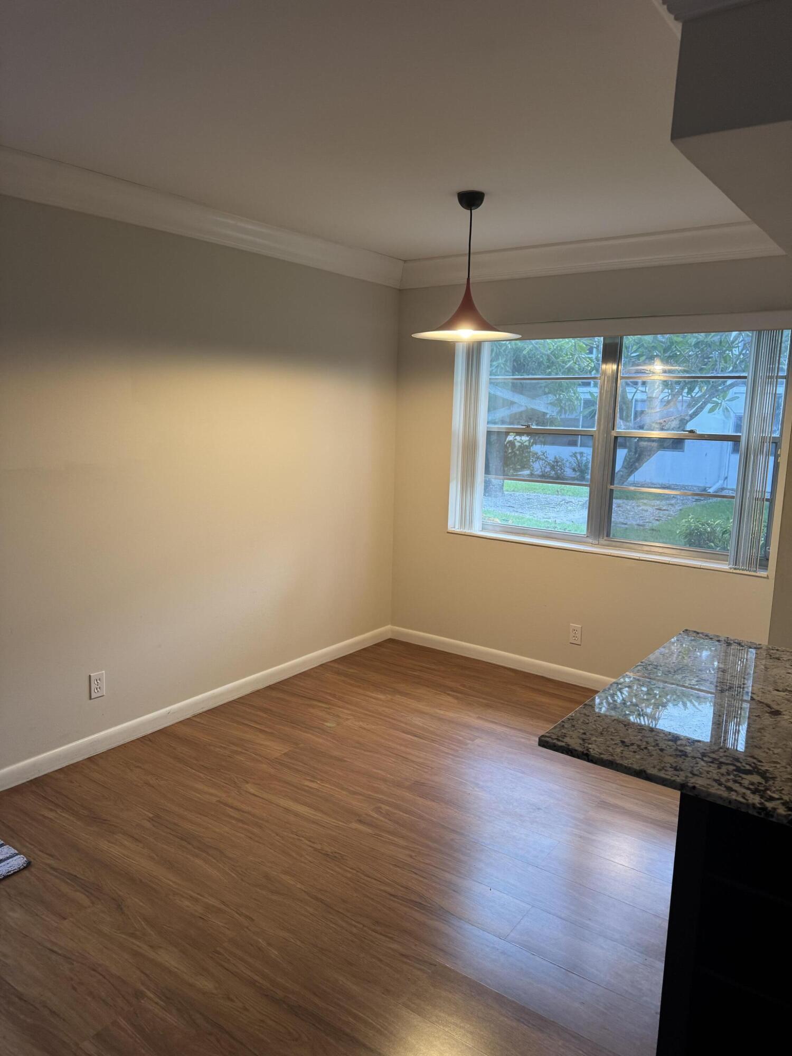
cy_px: 528
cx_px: 396
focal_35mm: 24
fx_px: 732
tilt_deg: -10.2
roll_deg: -2.7
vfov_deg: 71.6
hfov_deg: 56.8
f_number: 1.78
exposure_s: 1/60
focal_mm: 6.76
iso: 200
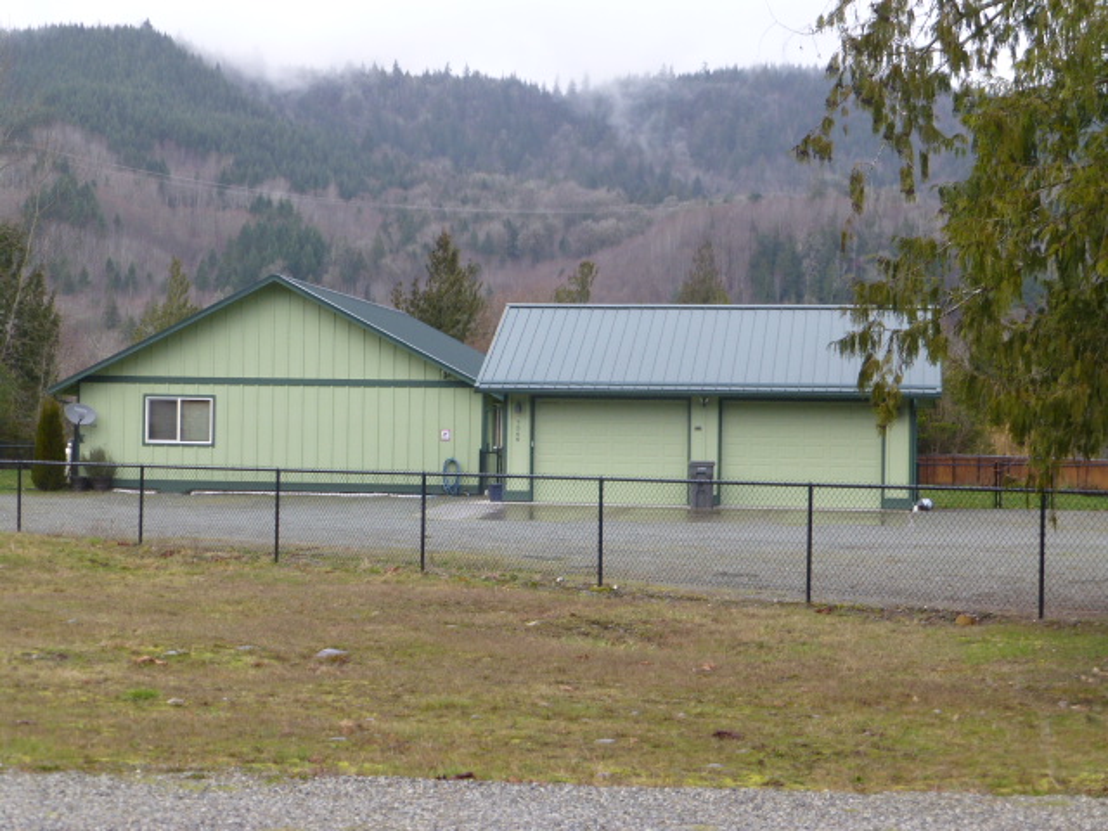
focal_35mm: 75
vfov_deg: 19.6
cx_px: 554
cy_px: 416
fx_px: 2401
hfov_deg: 26.0
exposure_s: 1/60
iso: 100
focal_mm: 13.3
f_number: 5
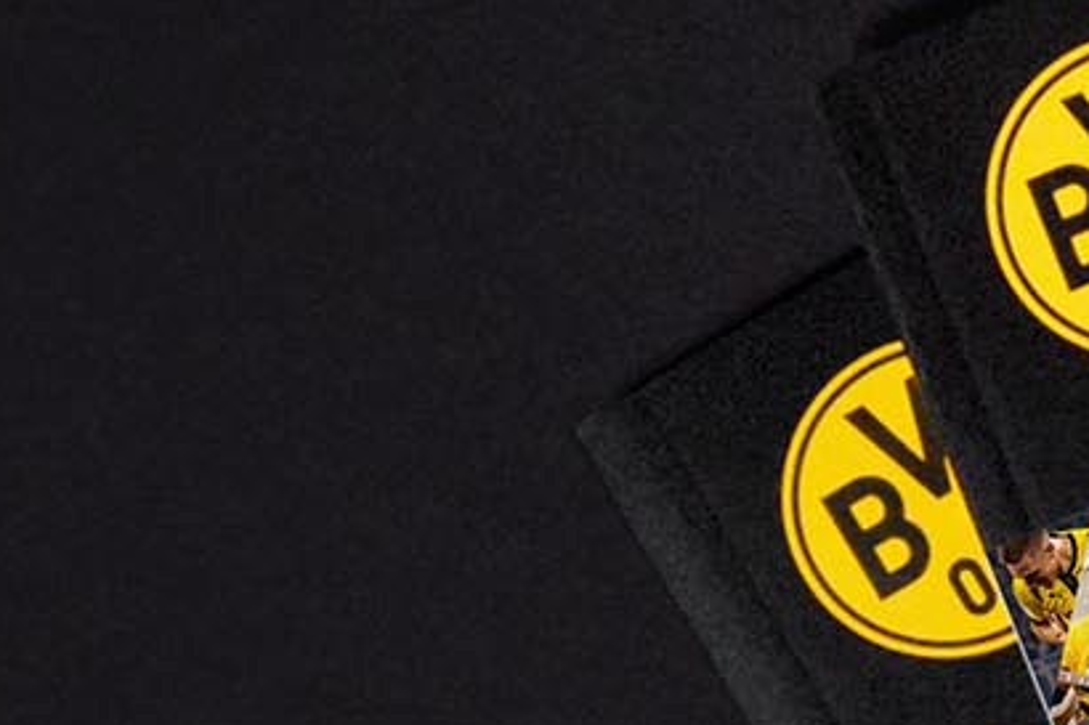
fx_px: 4535
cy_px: 1204
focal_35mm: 150
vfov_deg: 8.8
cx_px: 2898
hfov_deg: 10.8
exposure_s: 1/250
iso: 6400
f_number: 7.1
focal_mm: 24
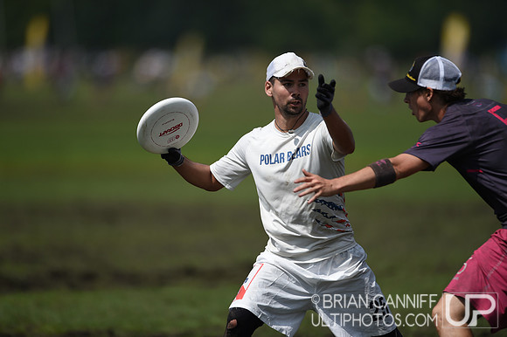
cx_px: 254
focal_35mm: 400
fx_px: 5630
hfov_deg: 5.2
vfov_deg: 3.4
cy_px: 168
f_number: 2.8
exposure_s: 1/8000
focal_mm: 400
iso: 200
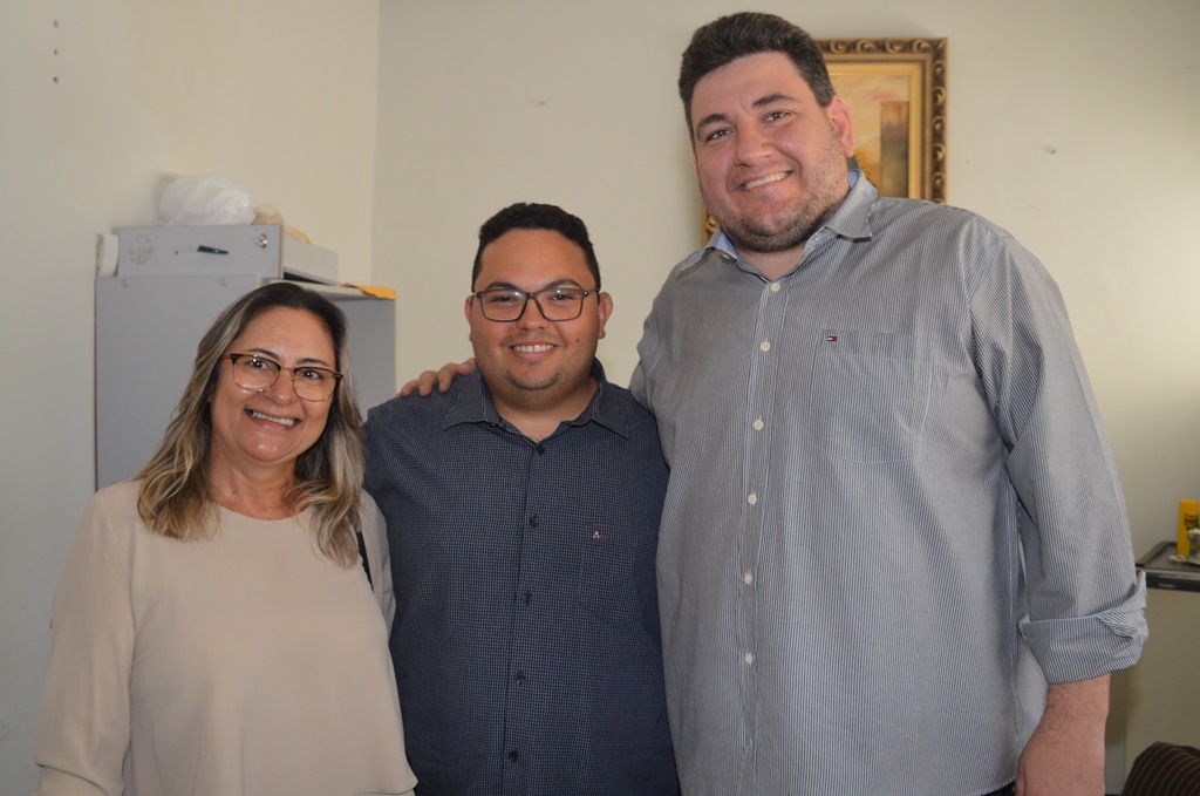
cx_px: 600
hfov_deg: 67.5
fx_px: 898
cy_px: 398
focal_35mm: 27
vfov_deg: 47.8
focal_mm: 18
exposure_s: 1/60
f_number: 3.5
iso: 450
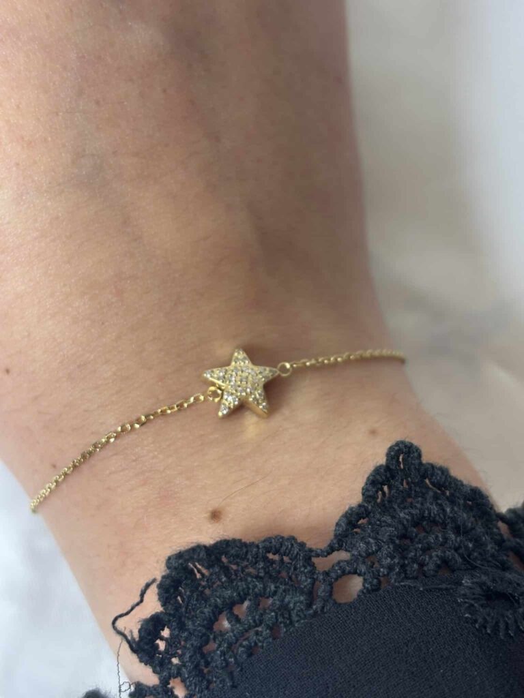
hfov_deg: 28.0
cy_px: 349
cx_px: 262
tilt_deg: -78.0
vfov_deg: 36.8
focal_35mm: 52
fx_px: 1050
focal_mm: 5.96
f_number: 1.6
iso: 25
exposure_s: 1/50
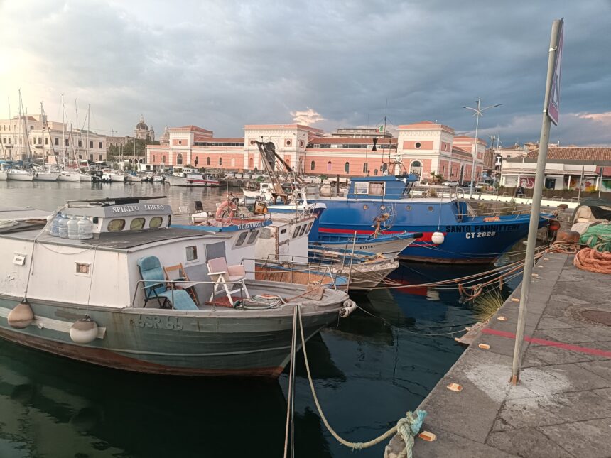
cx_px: 306
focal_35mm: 25
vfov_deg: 54.9
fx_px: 441
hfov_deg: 69.4
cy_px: 229
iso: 640
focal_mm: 4.7
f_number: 1.7
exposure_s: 1/50
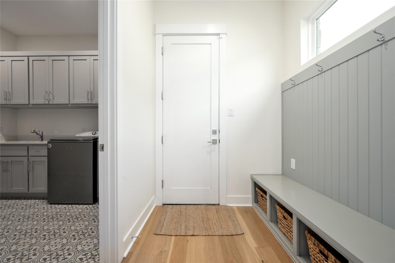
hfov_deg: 104.3
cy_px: 132
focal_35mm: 14
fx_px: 154
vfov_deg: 81.2
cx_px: 198
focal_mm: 14
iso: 800
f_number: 8
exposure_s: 1/25
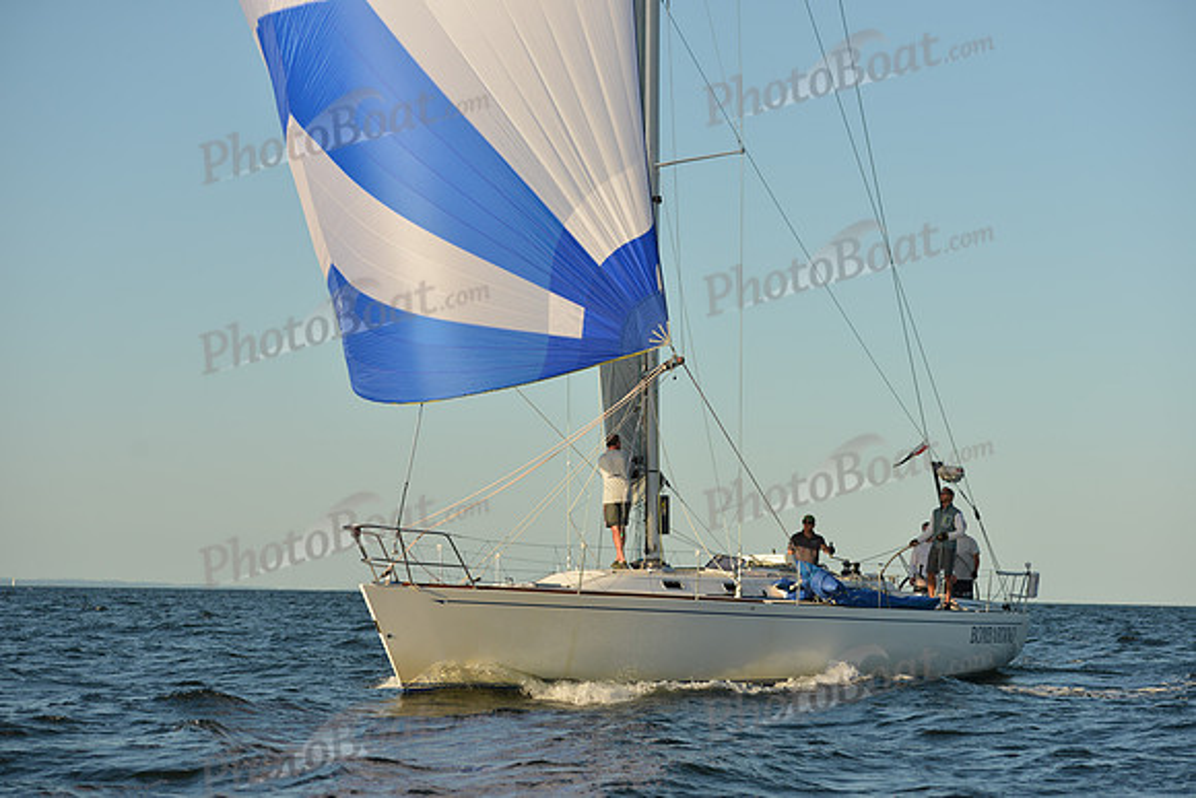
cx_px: 598
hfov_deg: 22.1
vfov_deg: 14.9
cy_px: 399
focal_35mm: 92
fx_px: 3057
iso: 320
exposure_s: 1/800
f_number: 5.6
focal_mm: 92
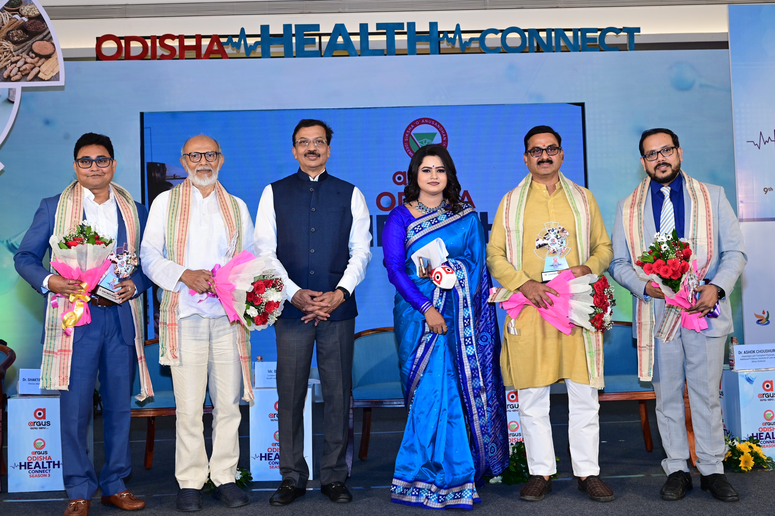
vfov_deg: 35.0
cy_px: 258
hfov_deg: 50.7
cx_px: 388
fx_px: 817
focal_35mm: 38
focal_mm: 38
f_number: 8
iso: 1000
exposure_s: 1/160
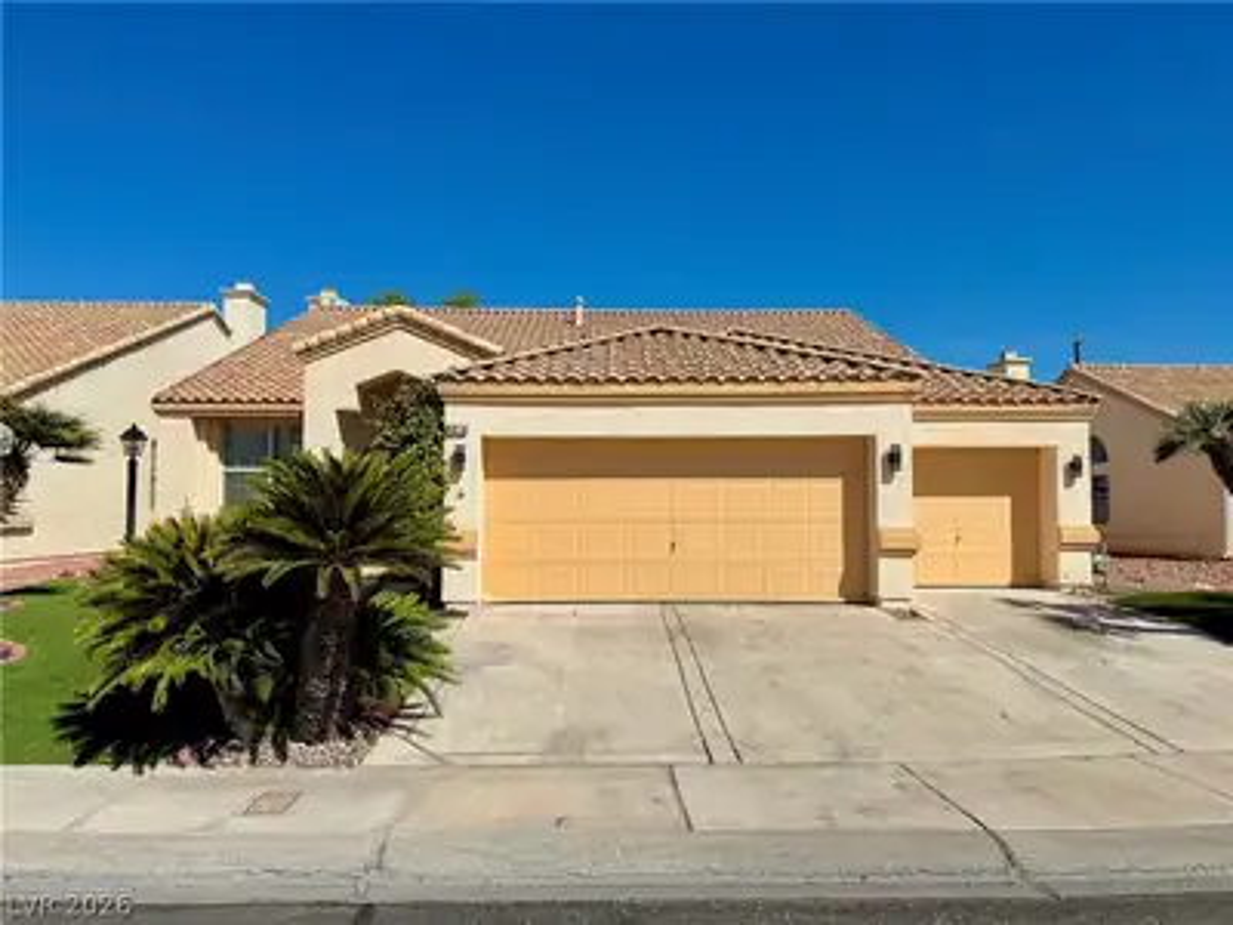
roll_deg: +0.4
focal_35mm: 24
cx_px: 616
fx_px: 855
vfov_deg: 56.8
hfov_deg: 71.6
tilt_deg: +2.0
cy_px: 462
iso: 80
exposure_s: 1/11905
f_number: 1.78
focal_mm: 6.76
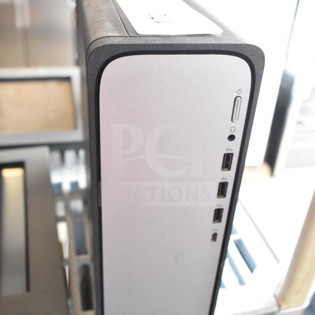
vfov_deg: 41.2
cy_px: 165
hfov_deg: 41.3
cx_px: 157
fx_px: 418
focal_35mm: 41
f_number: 5
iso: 1600
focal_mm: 21
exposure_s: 1/100
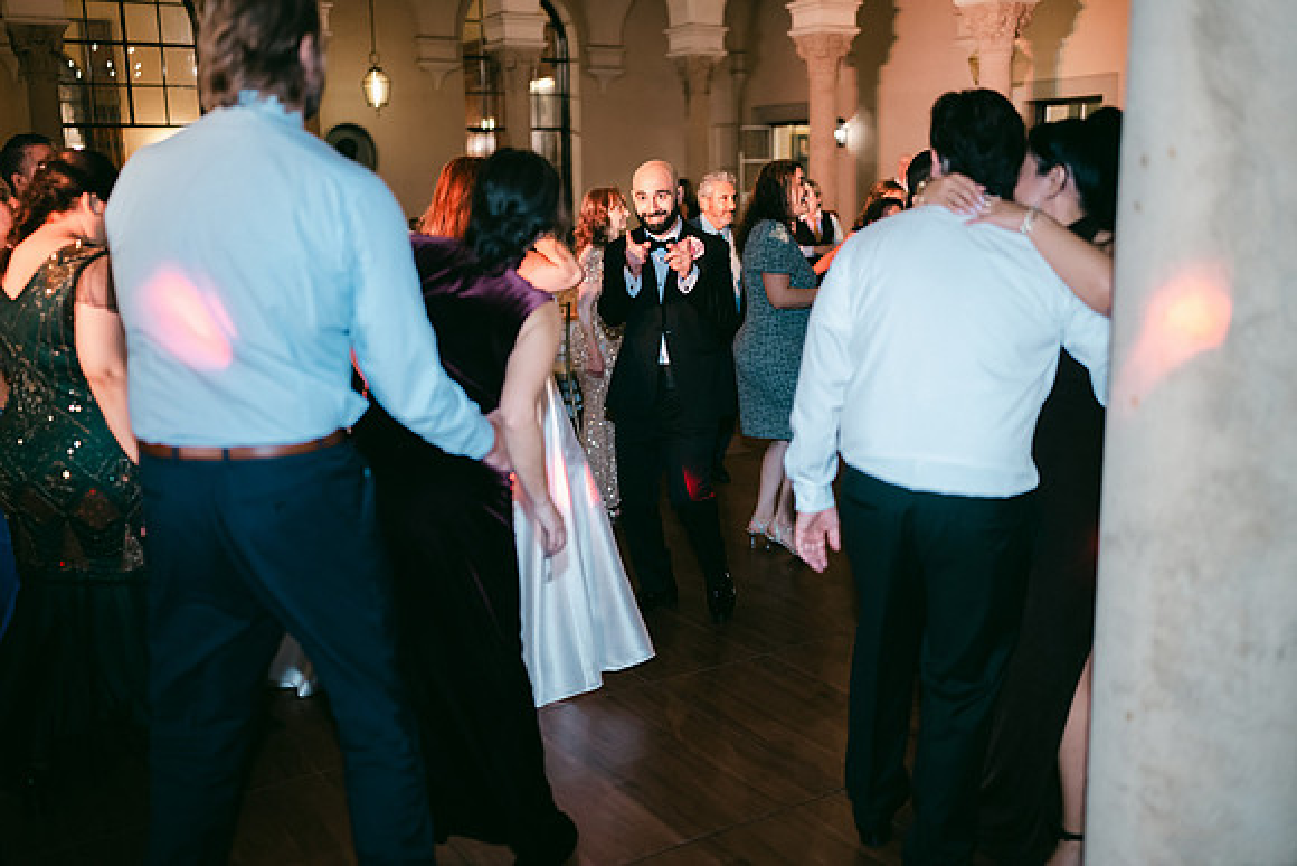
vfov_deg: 37.9
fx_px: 1261
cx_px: 648
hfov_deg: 54.4
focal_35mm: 35
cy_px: 433
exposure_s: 1/125
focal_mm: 35
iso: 1250
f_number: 1.2
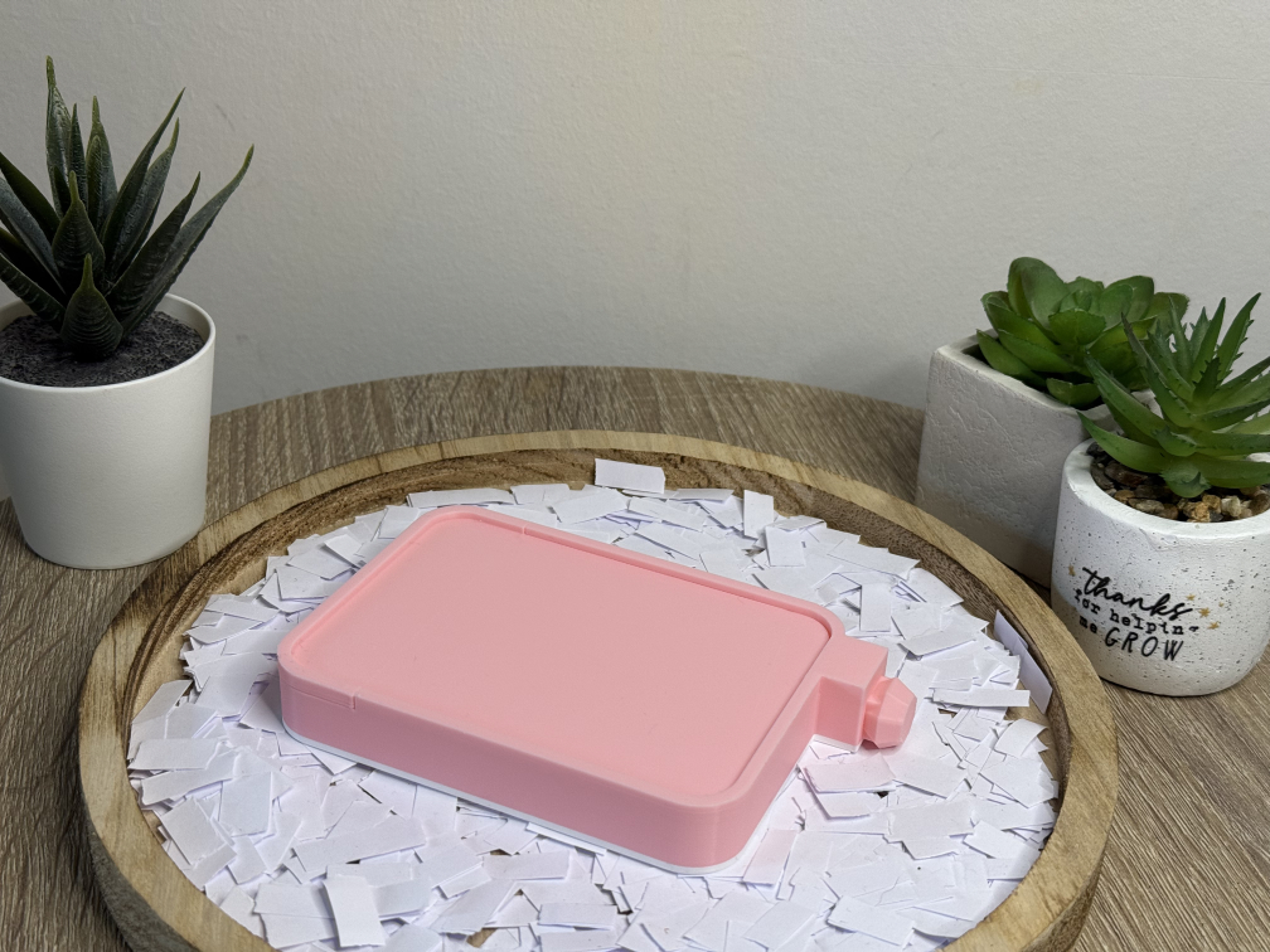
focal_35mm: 48
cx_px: 635
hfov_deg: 39.7
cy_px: 476
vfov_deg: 30.3
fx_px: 1761
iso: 80
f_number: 1.8
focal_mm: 6.8
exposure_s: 1/91
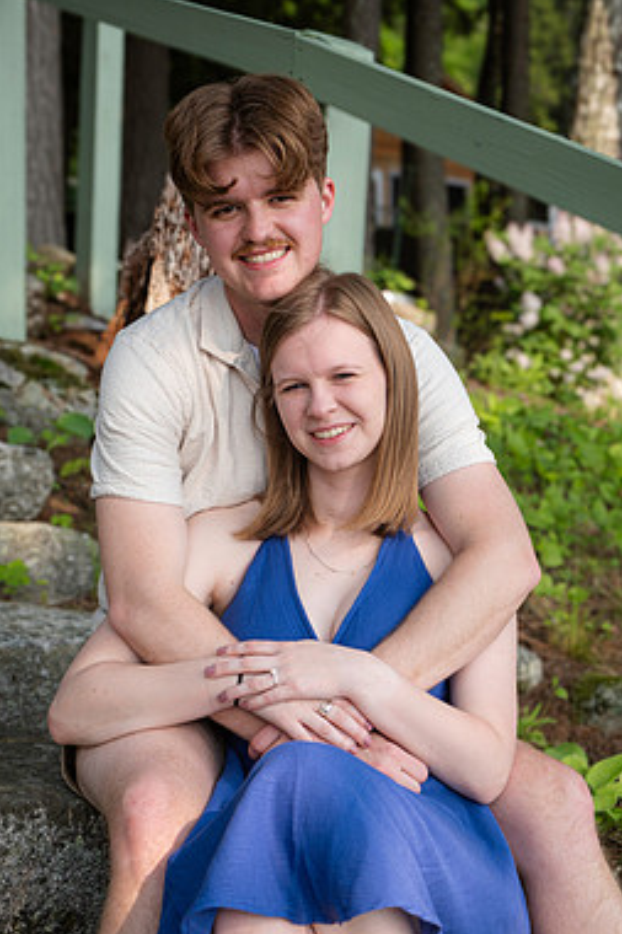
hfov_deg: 21.2
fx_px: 1660
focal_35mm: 64
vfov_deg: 31.4
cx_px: 347
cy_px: 528
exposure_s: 1/340
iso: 320
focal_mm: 35.8
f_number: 5.6
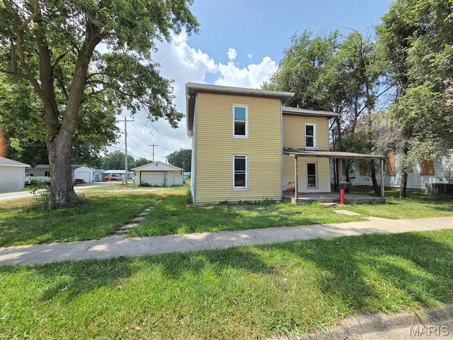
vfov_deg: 89.9
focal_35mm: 13
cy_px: 170
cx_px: 226
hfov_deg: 106.2
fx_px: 170
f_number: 2.2
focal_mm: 2.2
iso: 50
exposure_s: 1/1067
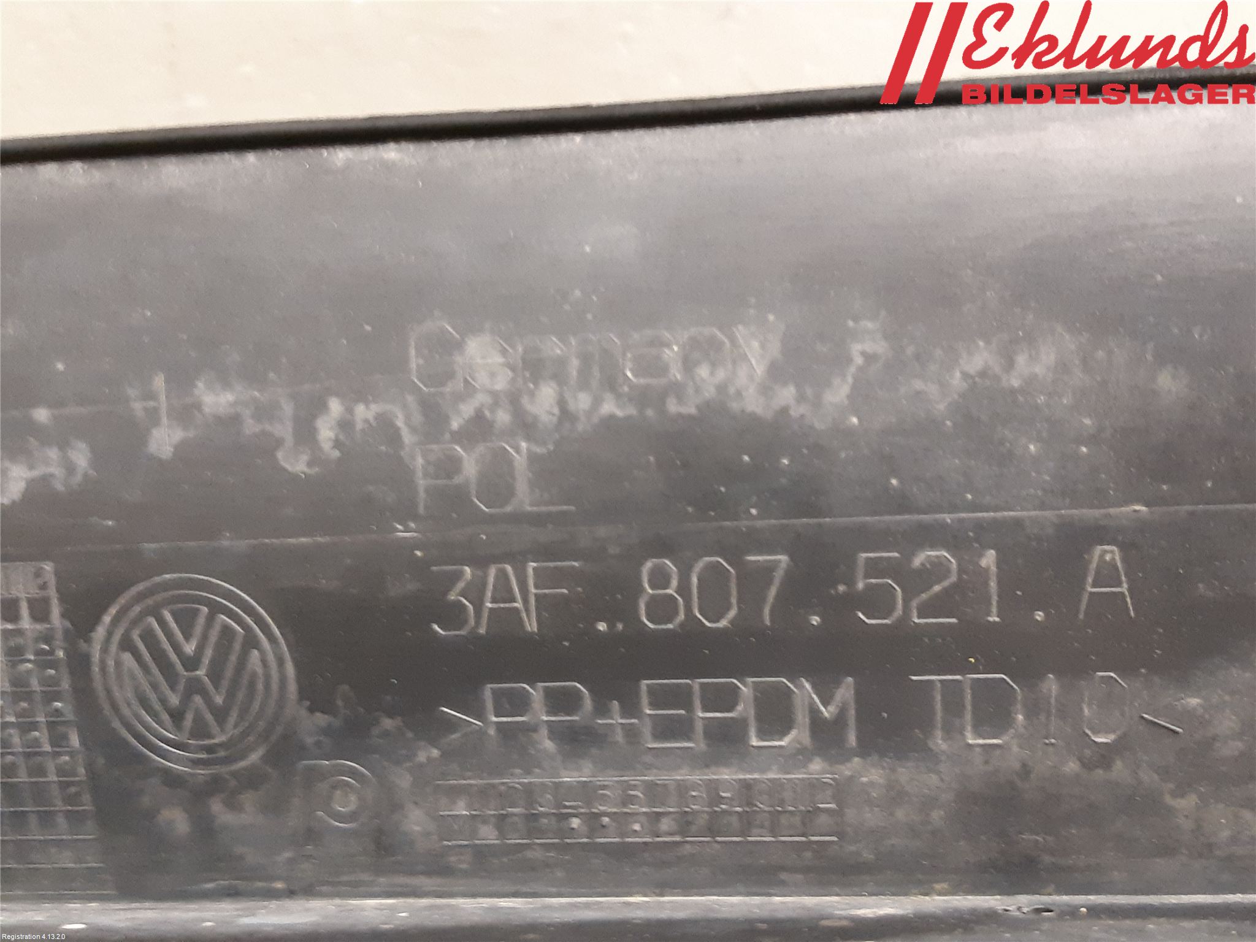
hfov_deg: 67.3
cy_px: 471
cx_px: 628
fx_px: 943
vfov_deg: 53.1
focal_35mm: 26
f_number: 1.7
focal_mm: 3.93
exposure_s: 1/25
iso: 400
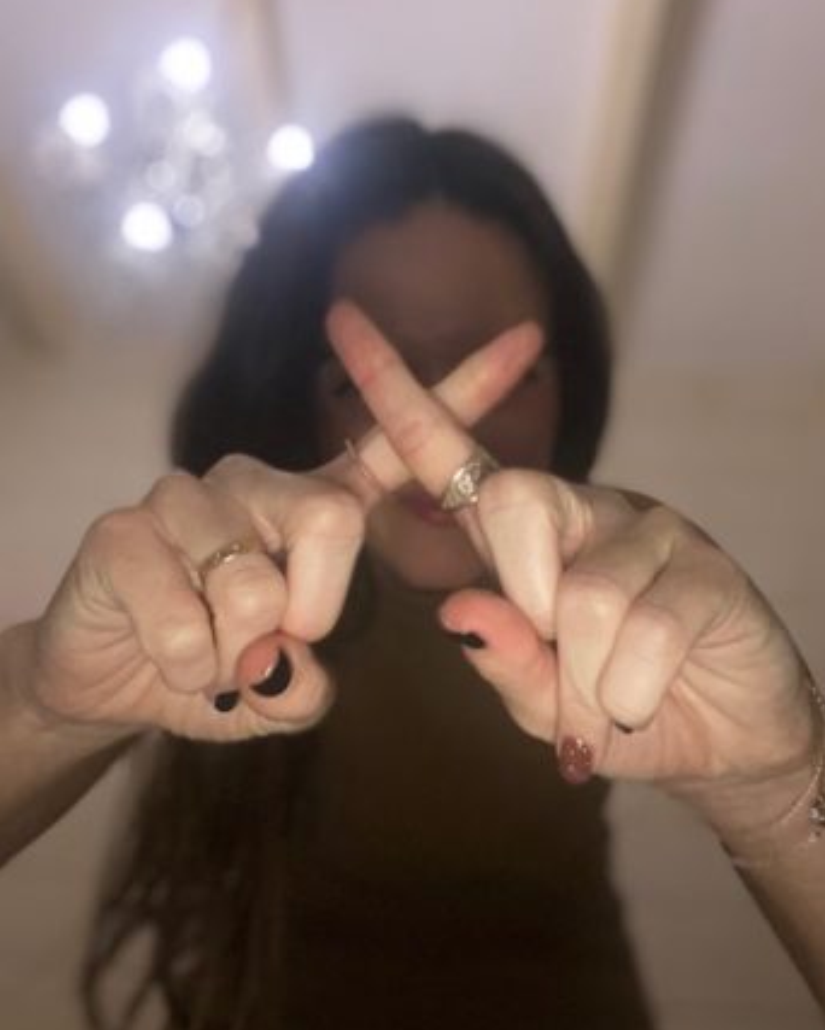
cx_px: 420
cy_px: 498
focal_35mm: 32
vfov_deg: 55.6
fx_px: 976
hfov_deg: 45.8
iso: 250
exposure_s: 1/34
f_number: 2.2
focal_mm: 2.71
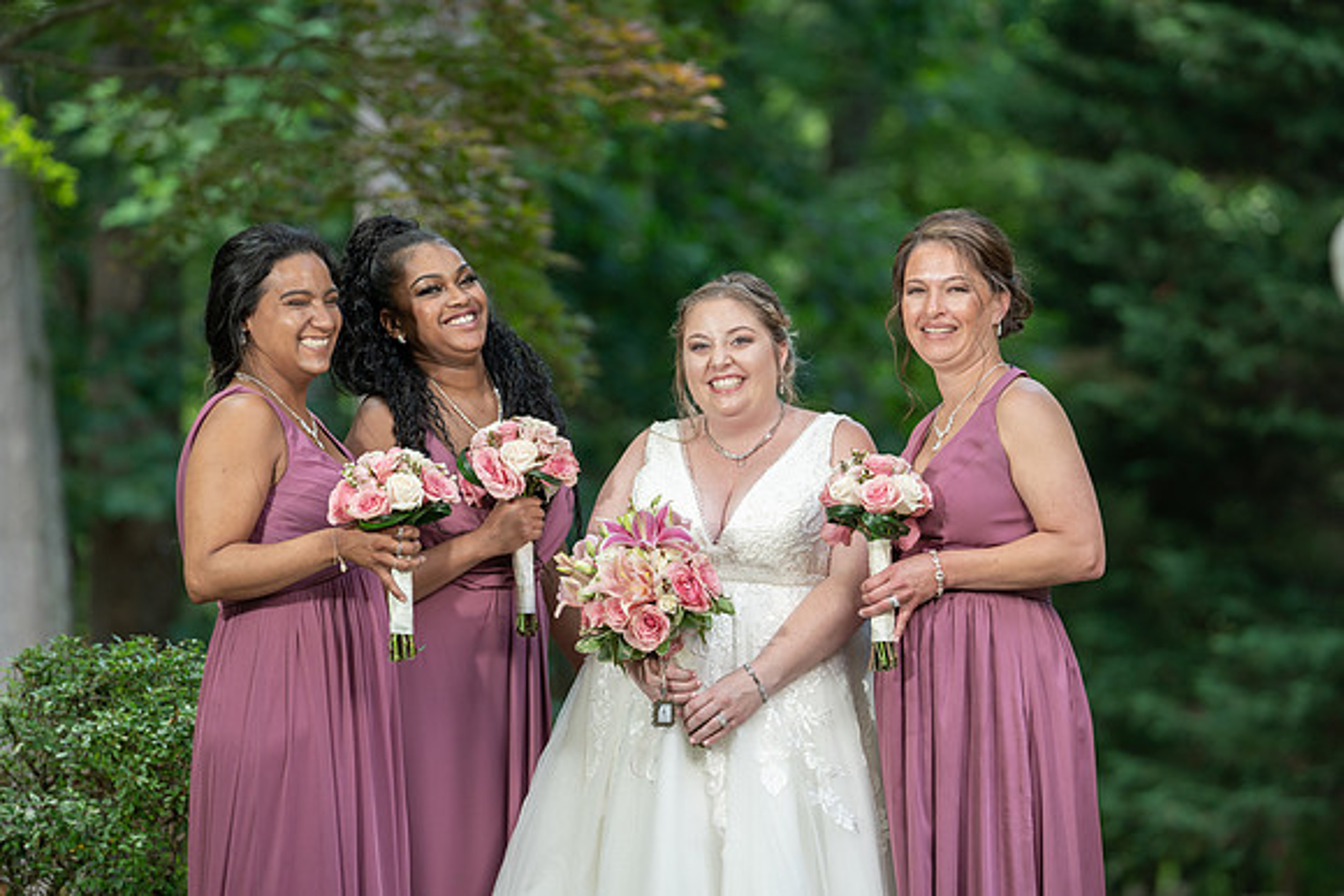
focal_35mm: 189
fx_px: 7057
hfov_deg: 10.9
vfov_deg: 7.3
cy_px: 448
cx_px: 672
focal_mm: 189
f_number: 4
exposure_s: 1/200
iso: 400
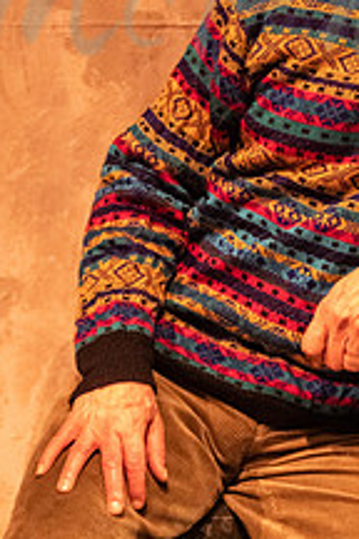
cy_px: 92
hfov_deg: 4.8
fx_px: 4233
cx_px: 344
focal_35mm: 283
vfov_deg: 7.3
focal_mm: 90.6
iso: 2500
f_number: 2.8
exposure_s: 1/250
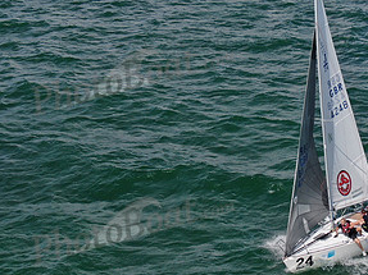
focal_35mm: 97
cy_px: 132
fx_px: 1031
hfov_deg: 20.0
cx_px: 310
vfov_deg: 15.2
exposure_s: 1/1000
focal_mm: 8.6
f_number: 3.8
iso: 100
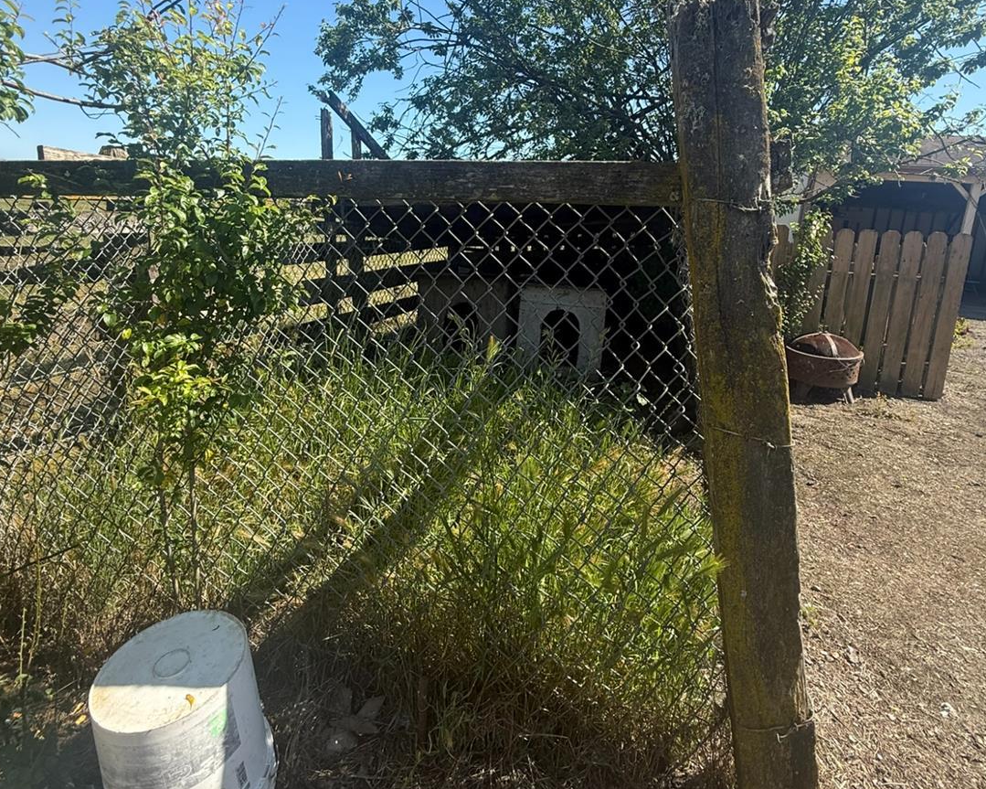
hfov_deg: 83.3
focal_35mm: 19
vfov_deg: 70.1
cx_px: 499
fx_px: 554
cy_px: 313
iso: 64
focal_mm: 2.22
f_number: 2.2
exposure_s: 1/625
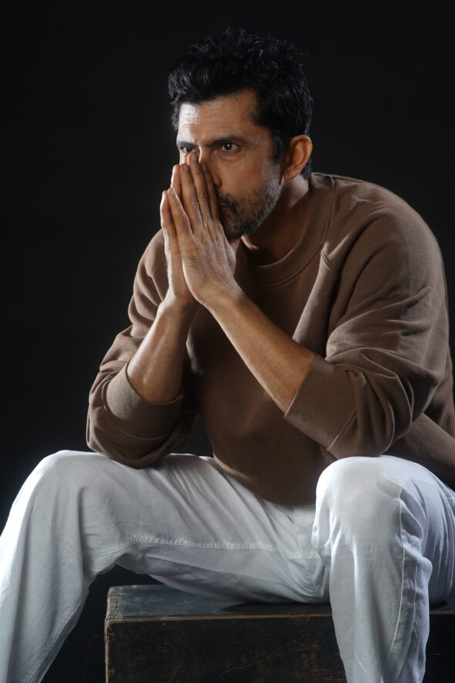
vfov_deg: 20.8
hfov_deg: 14.0
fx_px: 1858
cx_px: 239
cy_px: 306
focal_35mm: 98
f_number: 7.1
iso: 64
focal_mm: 85
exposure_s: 1/160
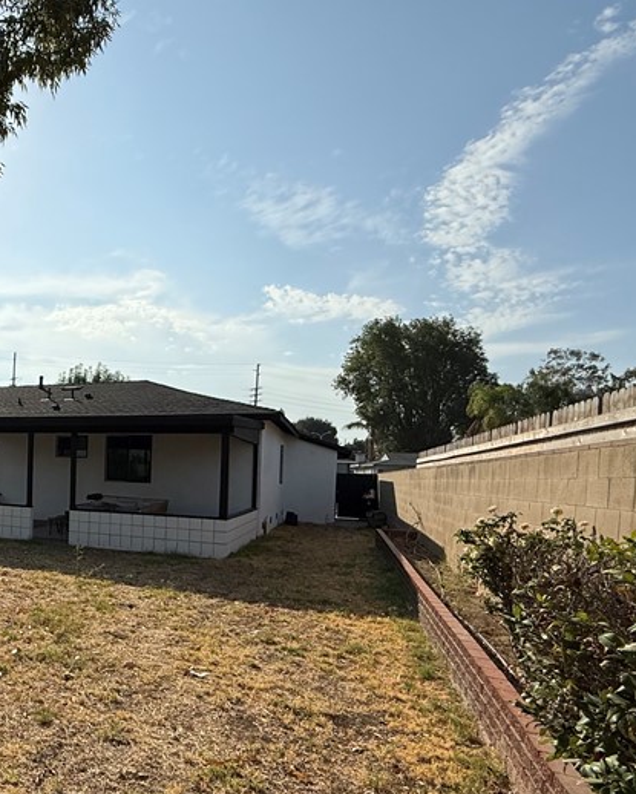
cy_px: 478
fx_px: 635
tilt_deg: +0.6
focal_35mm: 27
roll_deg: -1.2
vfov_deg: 63.4
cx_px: -6
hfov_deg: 44.8
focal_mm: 2.22
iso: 64
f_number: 2.2
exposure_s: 1/6173
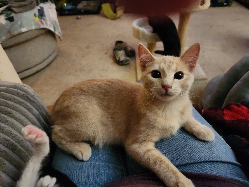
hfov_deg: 73.9
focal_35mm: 23
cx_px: 124
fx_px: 165
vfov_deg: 58.9
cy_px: 94
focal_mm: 5.4
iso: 1250
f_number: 1.8
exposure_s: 1/24
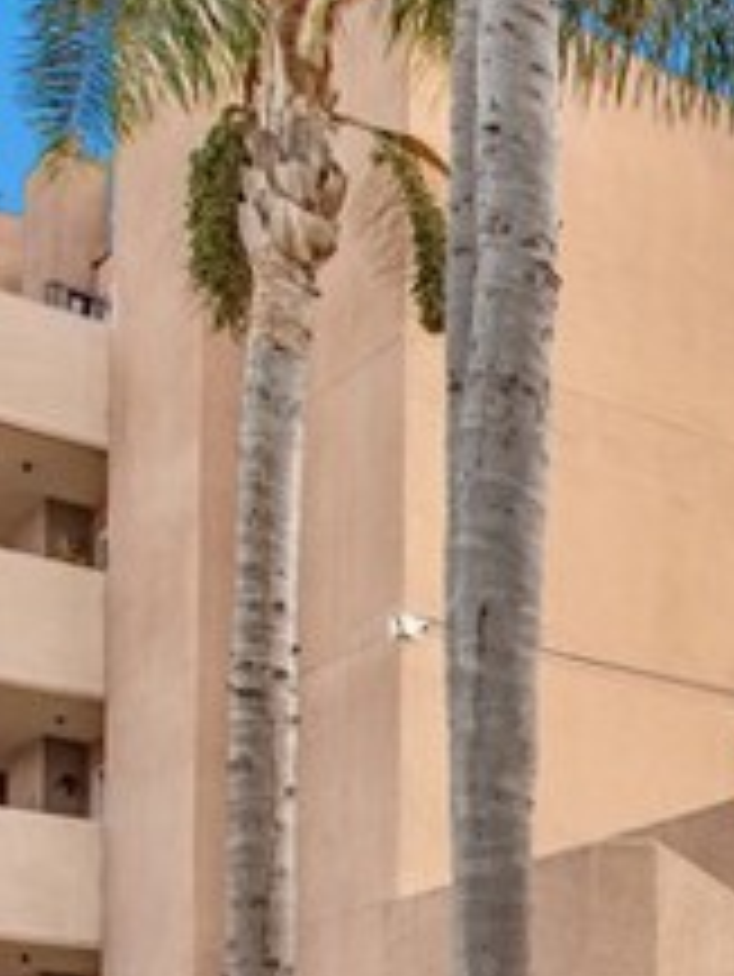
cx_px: 1581
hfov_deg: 14.7
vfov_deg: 22.5
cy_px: 1289
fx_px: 2175
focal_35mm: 77
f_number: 9
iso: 200
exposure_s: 1/320
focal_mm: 17
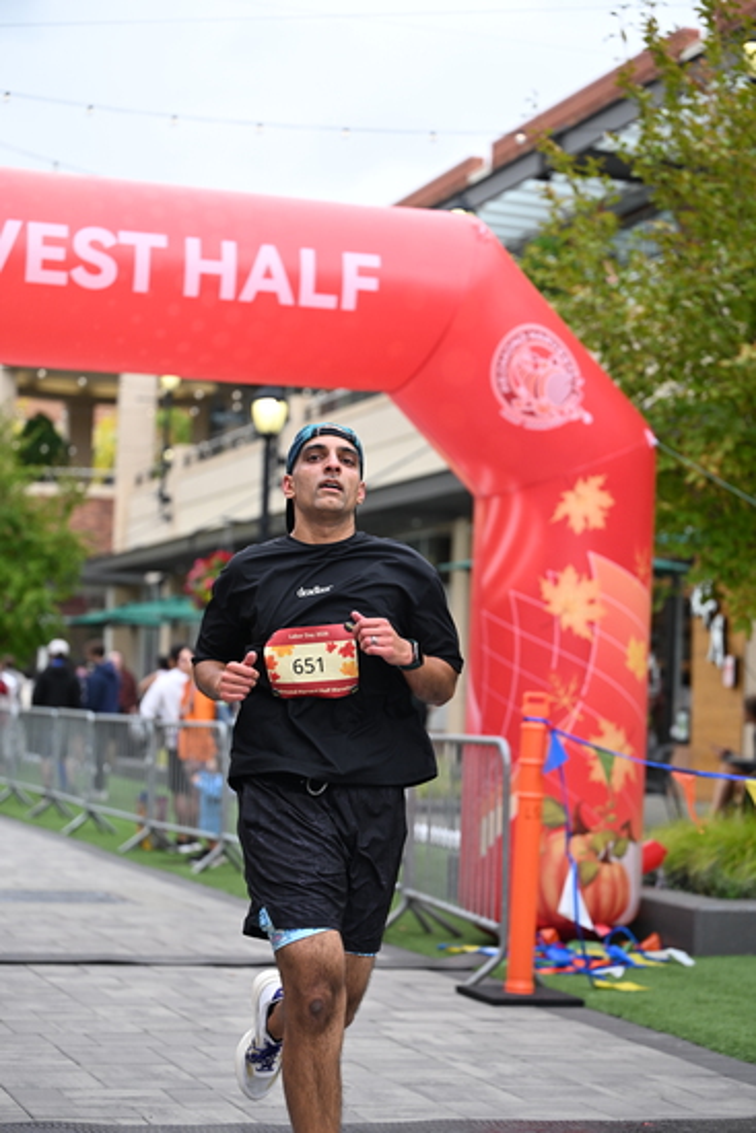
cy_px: 566
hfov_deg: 19.5
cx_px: 378
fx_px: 2203
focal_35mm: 70
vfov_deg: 28.8
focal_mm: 70
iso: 640
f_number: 2.8
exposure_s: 1/2000
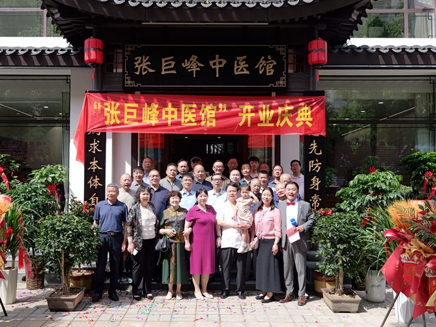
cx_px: 207
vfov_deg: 36.8
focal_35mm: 39
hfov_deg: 47.8
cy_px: 168
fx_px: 491
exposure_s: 1/320
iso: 100
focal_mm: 35
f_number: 5
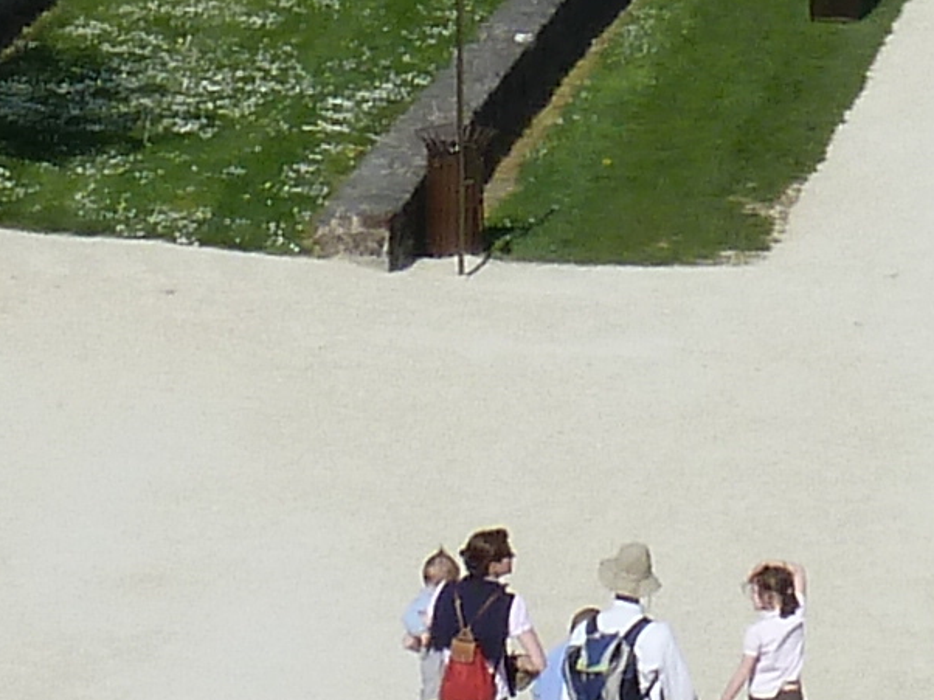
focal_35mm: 266
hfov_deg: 7.4
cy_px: -1021
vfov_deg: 5.4
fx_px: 7174
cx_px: 985
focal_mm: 6.5
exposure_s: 1/400
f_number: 5.6
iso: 80
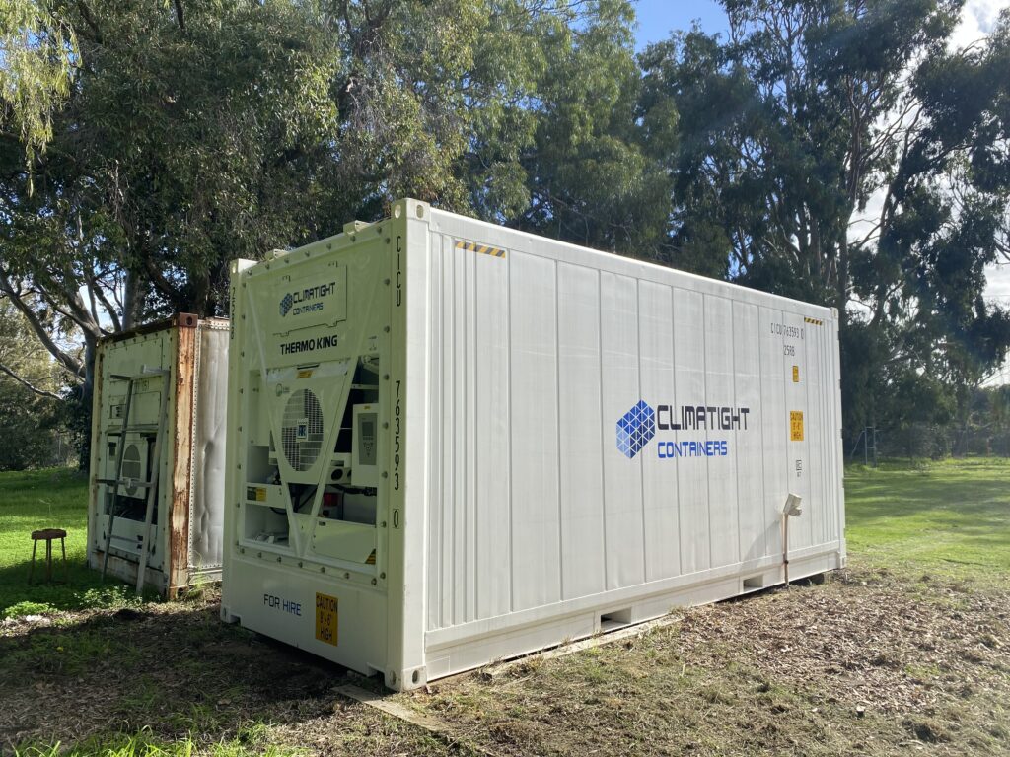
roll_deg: +0.1
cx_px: 505
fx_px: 759
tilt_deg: +3.8
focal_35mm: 26
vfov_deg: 53.1
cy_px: 378
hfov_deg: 67.3
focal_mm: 4.25
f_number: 1.8
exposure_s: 1/1565
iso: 32
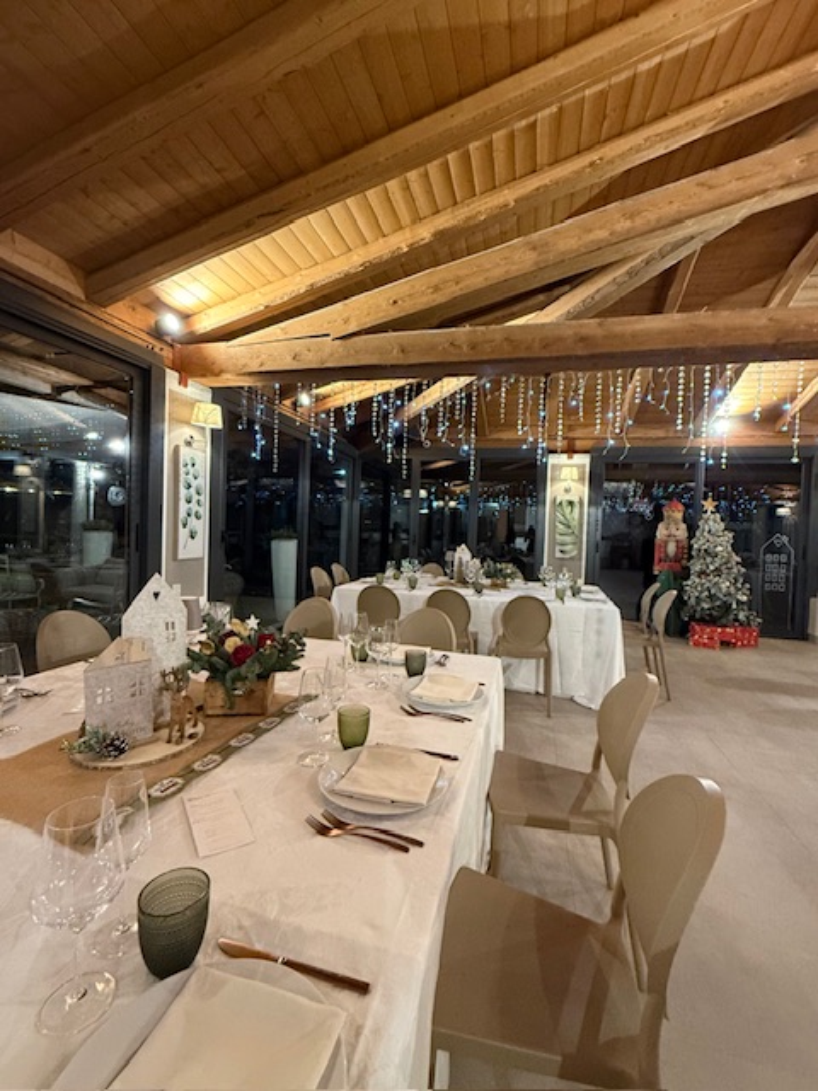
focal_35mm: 14
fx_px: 441
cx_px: 409
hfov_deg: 85.7
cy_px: 546
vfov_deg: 102.1
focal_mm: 2.22
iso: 640
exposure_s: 1/50
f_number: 2.2
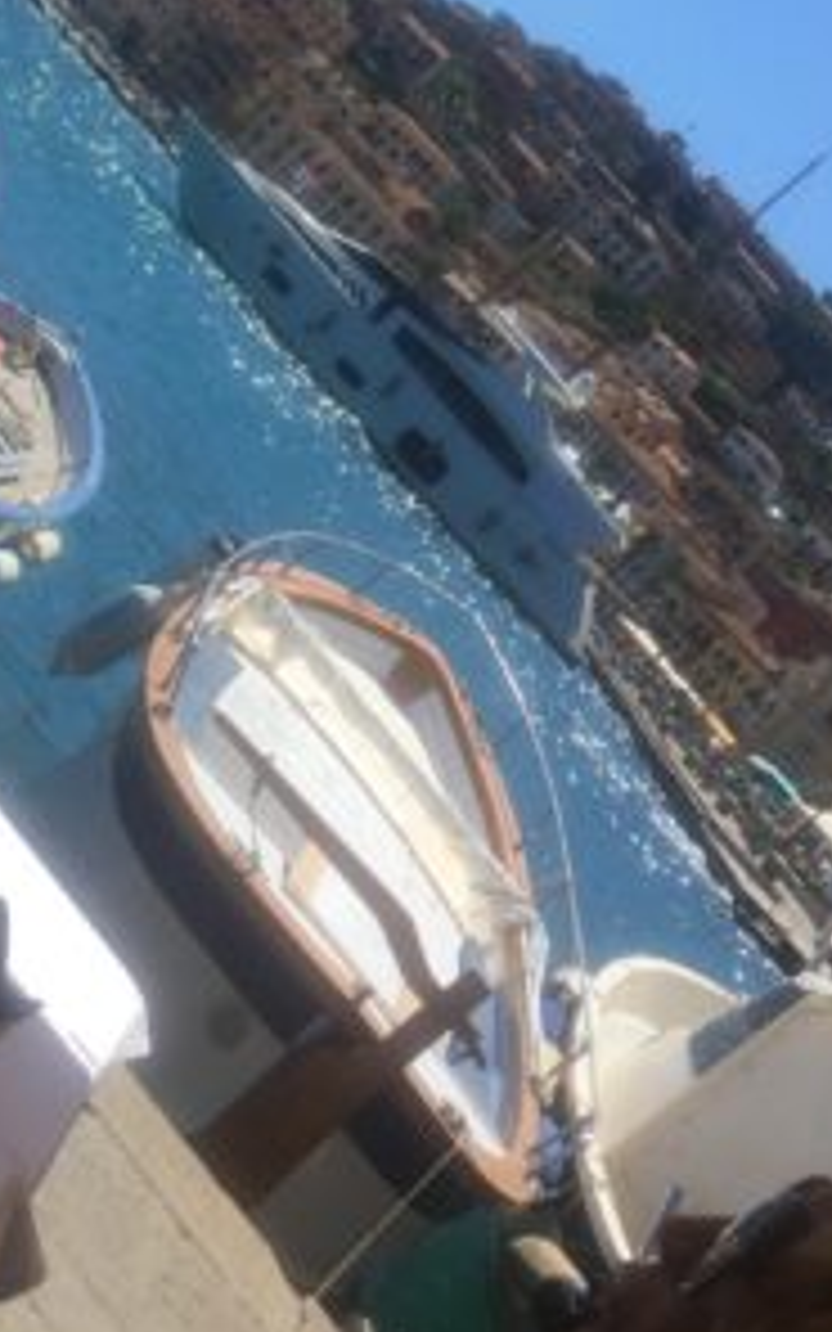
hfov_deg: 20.9
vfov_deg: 31.3
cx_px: 306
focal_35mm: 62
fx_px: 2249
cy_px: 106
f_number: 2.2
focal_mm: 4.15
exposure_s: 1/2825
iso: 32
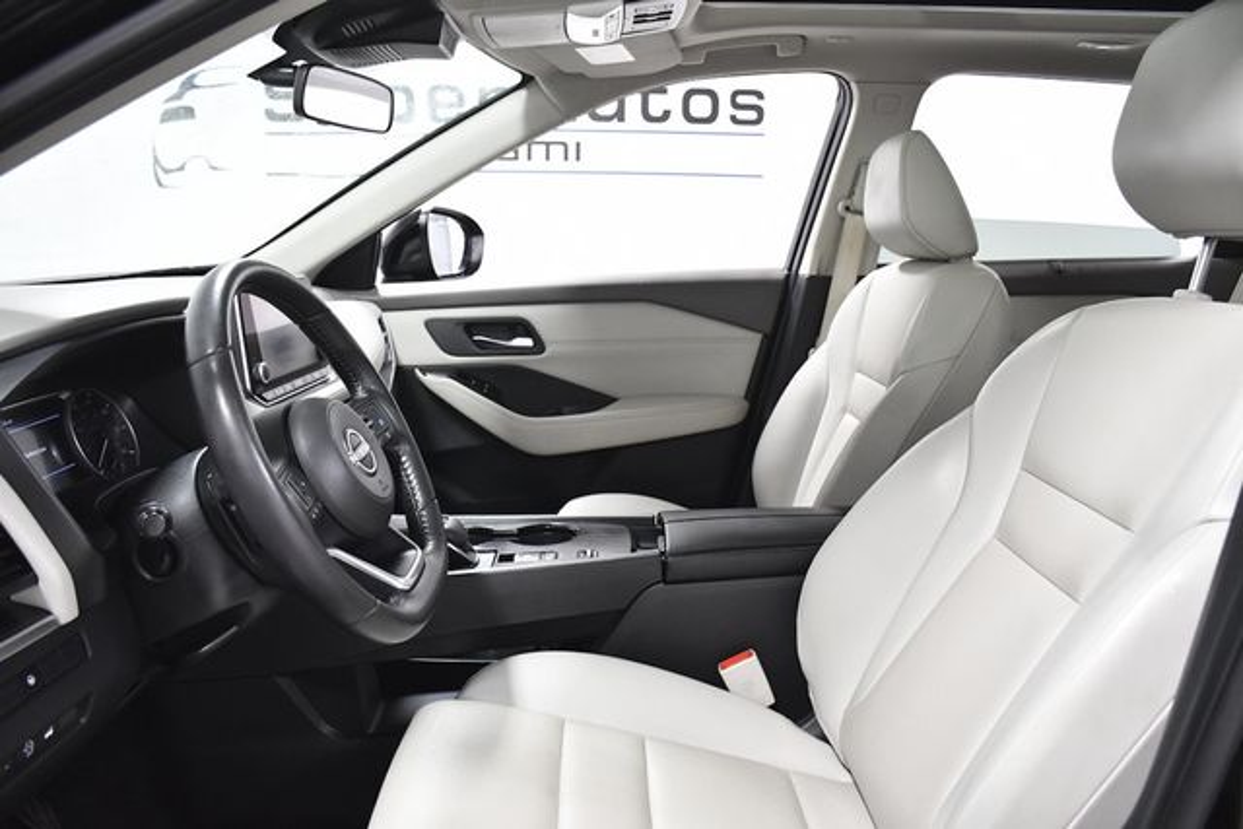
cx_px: 622
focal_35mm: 27
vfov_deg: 48.0
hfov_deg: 67.4
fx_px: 932
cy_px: 414
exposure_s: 1/125
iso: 2500
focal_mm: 18
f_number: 4.5
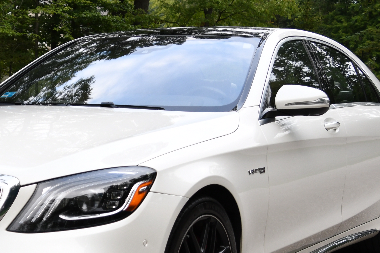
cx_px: 64
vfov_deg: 15.7
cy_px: 167
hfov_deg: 23.0
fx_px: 918
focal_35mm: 87
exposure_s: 1/250
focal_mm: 29
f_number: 3.8
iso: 400
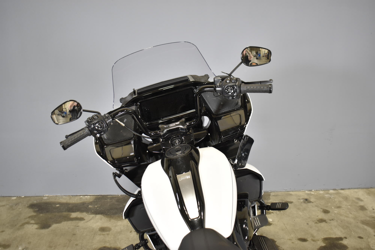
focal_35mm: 34
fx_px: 359
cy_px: 125
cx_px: 188
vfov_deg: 38.4
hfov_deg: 55.1
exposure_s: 1/25
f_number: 3.8
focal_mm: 23
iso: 400
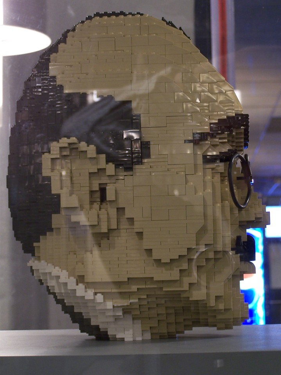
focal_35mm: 101
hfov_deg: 14.7
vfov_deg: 19.4
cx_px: 138
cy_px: 183
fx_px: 1093
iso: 80
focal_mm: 15.6
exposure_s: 1/2
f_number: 3.2
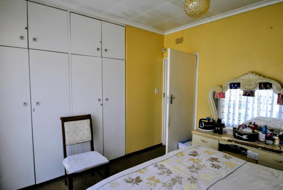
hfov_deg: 85.3
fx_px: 154
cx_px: 142
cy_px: 95
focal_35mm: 20
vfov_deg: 63.4
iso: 360
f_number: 3.8
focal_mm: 13
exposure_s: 1/30
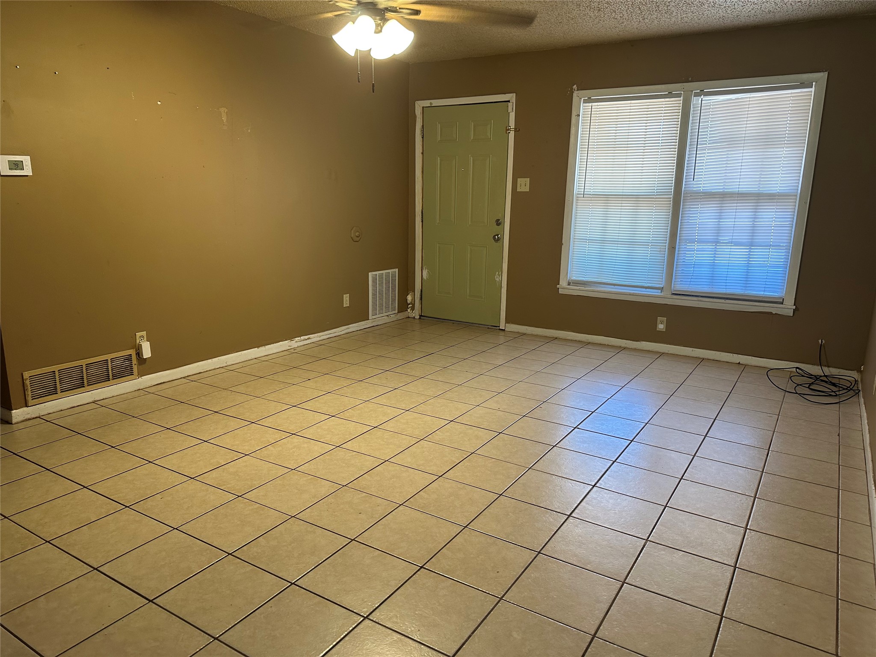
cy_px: 328
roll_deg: -1.1
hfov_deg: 71.6
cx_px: 438
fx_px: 607
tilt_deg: -12.6
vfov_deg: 56.8
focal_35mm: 24
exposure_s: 1/60
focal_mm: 6.86
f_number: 1.78
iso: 160
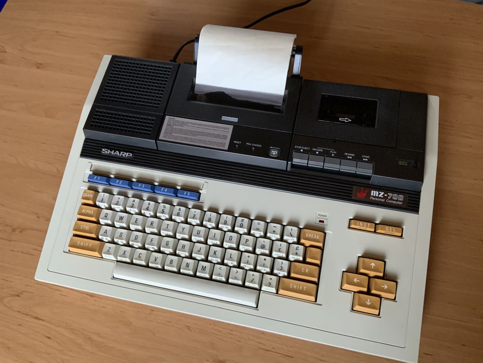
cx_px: 242
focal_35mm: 29
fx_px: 405
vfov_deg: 48.2
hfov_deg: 61.7
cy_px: 182
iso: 250
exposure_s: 1/60
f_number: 1.8
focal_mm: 3
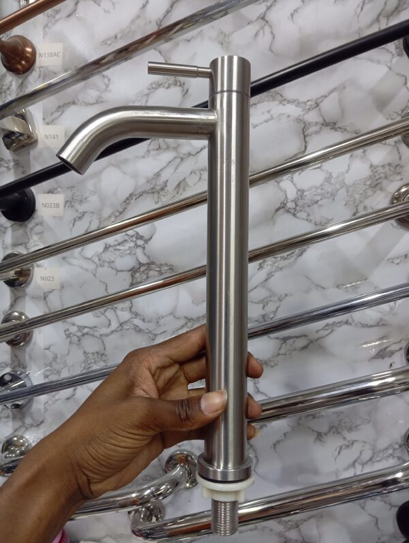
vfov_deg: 63.4
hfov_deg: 49.9
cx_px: 204
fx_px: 440
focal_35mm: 28
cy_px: 272
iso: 405
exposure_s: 1/50
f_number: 1.8
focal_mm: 4.22
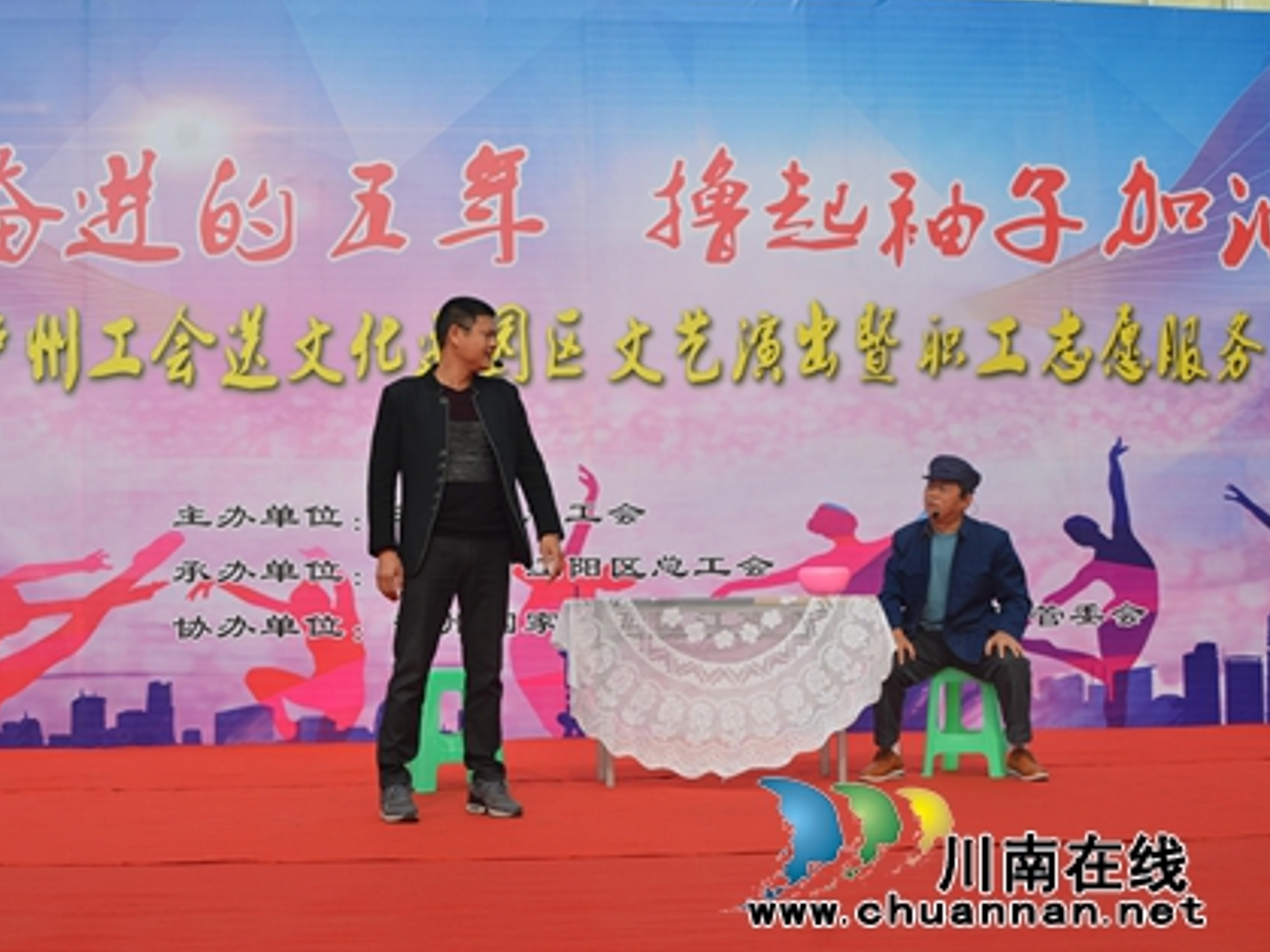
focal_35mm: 55
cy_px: 490
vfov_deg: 26.5
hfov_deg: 34.9
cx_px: 533
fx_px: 2017
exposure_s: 1/250
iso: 100
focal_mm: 32
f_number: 8
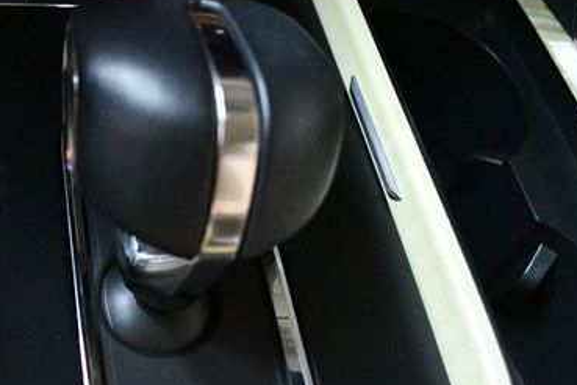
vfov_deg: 26.0
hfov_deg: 37.0
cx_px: 124
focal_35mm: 52
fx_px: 833
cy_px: 186
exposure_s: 1/60
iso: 10000
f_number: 3.8
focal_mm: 20
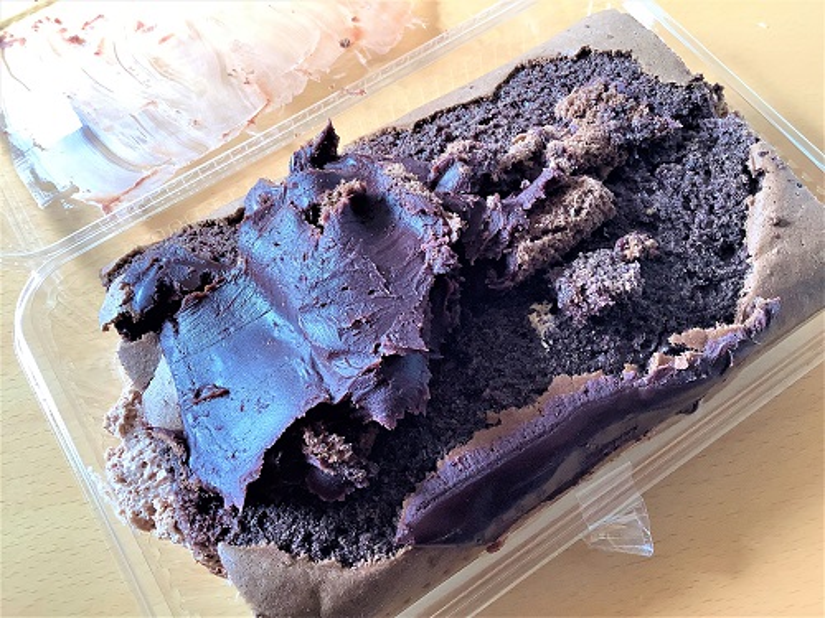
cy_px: 309
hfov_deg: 58.4
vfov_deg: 45.4
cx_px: 412
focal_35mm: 31
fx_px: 739
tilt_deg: -66.2
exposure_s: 1/100
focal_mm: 3.3
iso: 80
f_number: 2.4
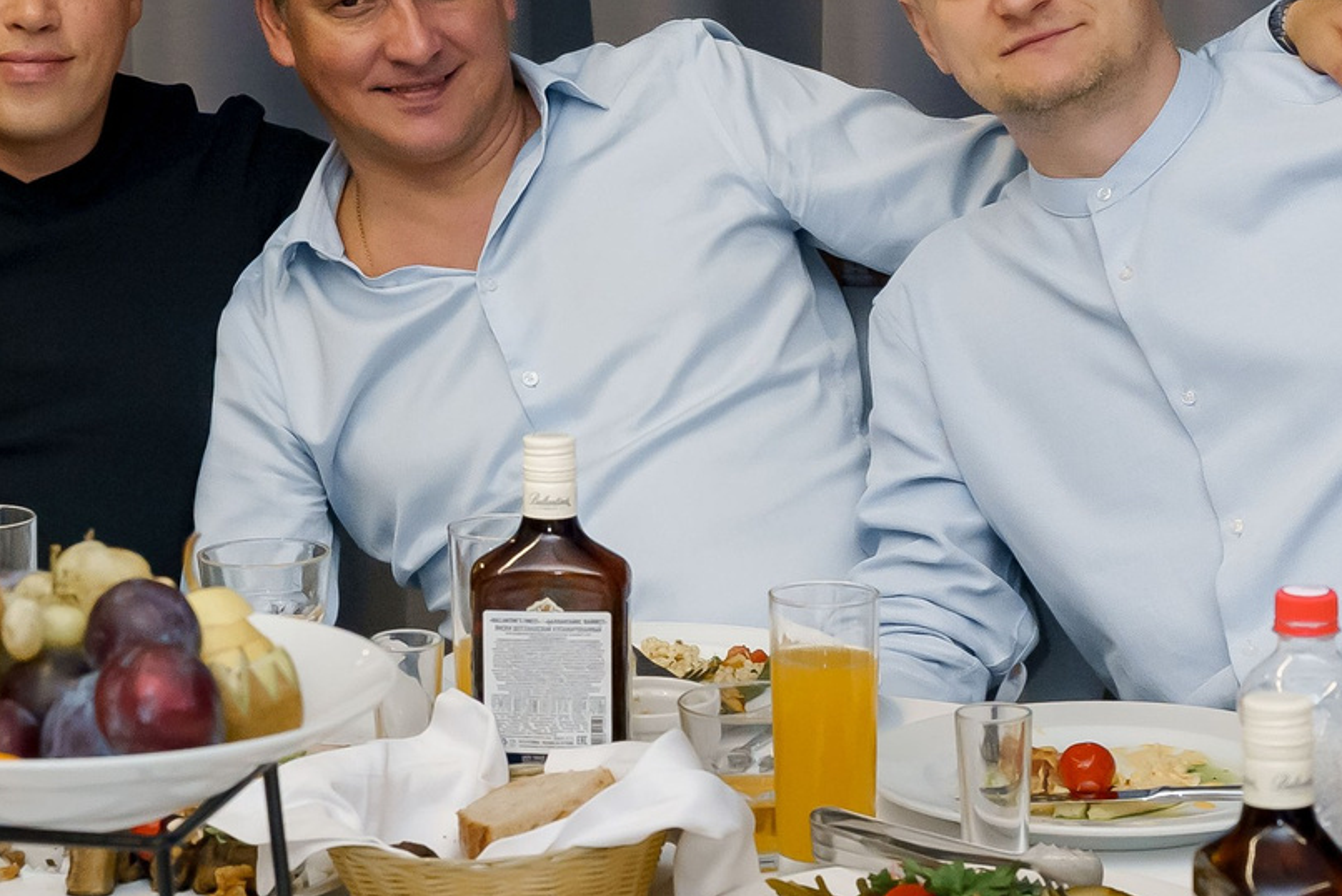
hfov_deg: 16.1
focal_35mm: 127
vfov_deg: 10.8
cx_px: 411
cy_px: 221
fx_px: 4736
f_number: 5
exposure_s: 1/125
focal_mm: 40
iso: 3200
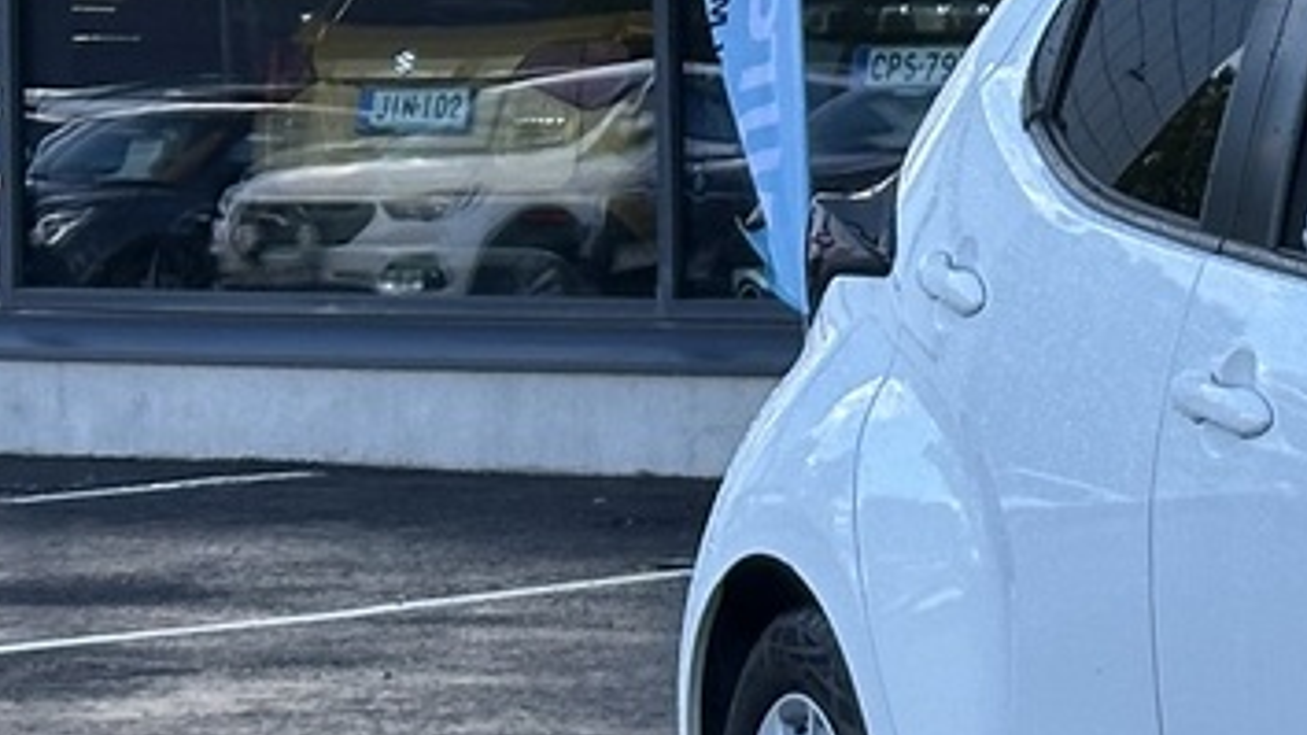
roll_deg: +0.4
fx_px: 7381
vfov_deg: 5.7
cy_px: 343
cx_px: 2337
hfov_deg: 9.6
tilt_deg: -1.3
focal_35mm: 213
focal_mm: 6.86
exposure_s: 1/1414
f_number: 1.78
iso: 64
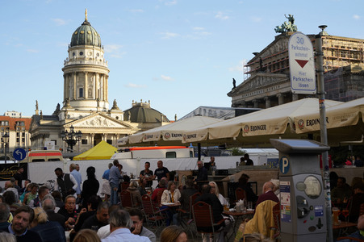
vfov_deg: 29.2
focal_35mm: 46
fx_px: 465
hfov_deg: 42.8
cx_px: 182
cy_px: 121
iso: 640
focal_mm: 46
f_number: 9
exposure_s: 1/400
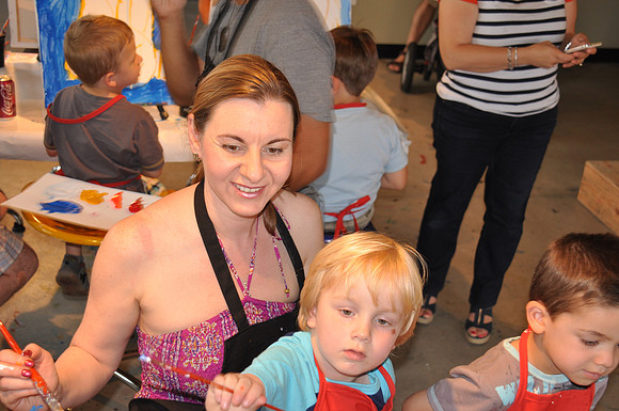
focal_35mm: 57
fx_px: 979
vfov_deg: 23.7
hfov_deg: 35.1
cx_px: 310
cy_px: 206
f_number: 4.8
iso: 320
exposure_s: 1/60
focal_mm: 38
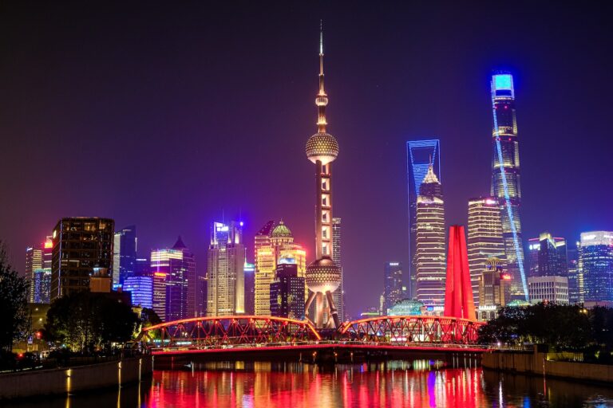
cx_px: 306
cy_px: 204
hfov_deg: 40.3
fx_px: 834
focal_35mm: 49
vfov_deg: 27.5
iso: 400
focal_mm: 32.9
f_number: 13
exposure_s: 3.1
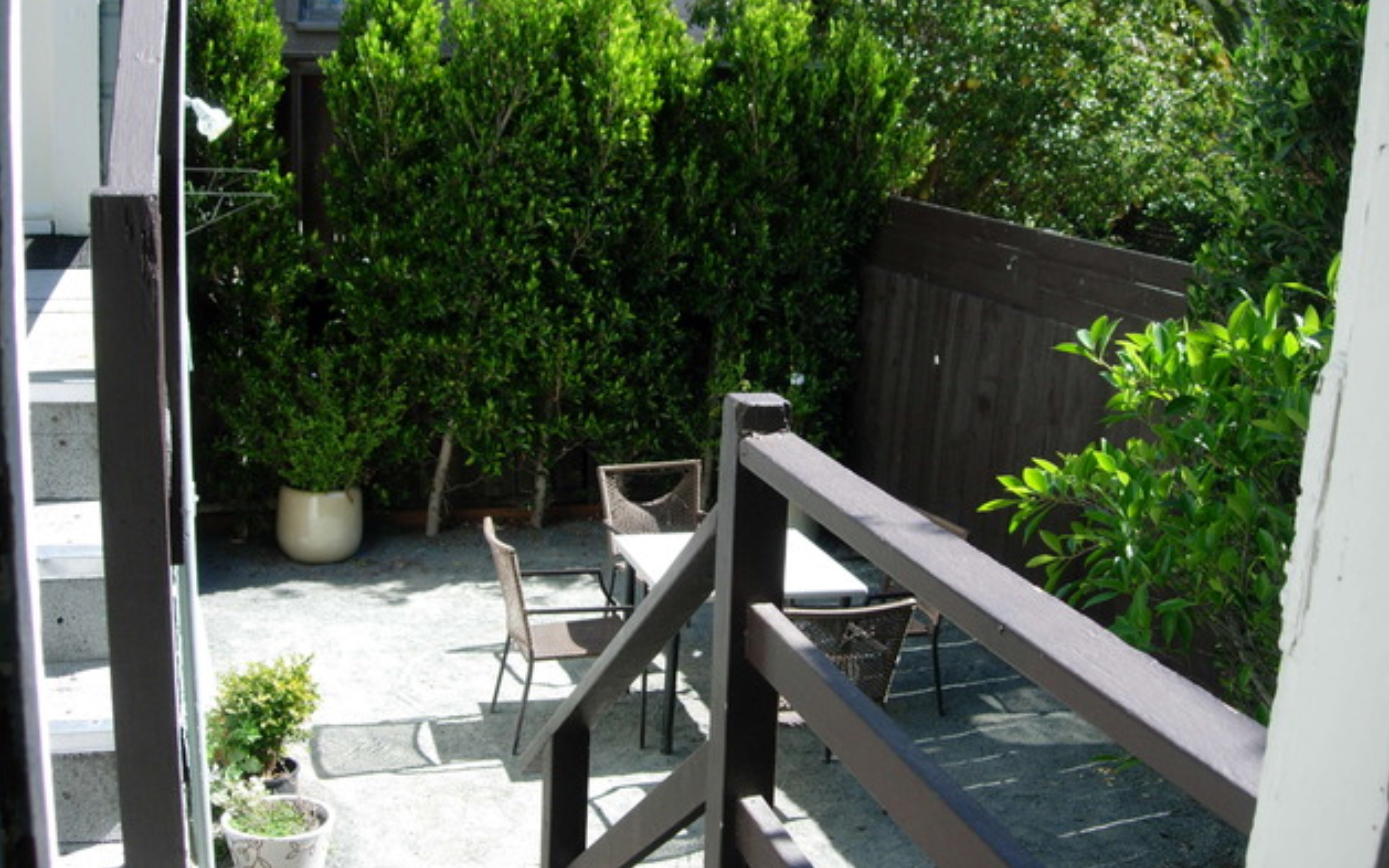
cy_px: 481
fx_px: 1552
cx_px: 700
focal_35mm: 41
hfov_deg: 48.2
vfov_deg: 31.2
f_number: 2.8
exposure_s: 1/483
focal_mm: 7.8
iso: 64
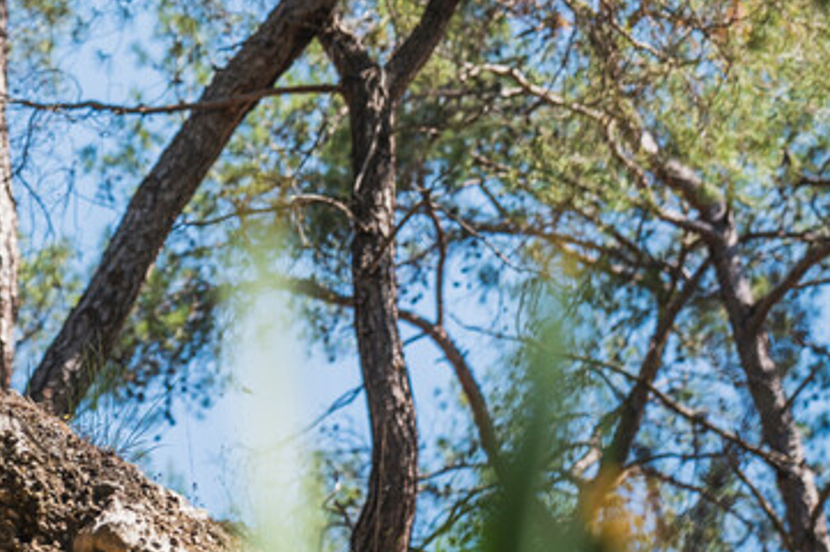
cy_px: -12
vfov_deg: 7.1
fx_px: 4446
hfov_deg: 10.5
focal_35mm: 193
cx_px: -115
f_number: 2.8
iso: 80
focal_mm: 58
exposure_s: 1/1000
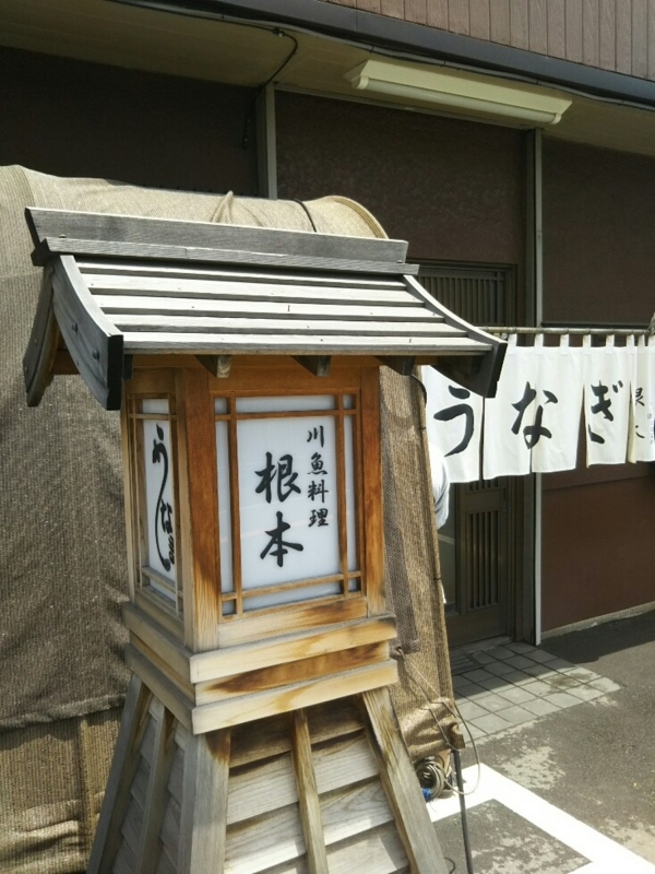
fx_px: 757
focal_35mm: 30
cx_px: 328
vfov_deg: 60.0
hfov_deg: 46.8
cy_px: 437
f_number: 2.2
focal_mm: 4
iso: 25
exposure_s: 1/562
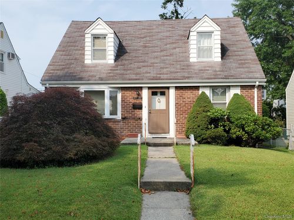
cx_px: 147
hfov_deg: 67.3
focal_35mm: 26
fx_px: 221
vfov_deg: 53.1
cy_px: 110
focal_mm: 4.3
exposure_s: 1/1135
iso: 50
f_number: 2.4
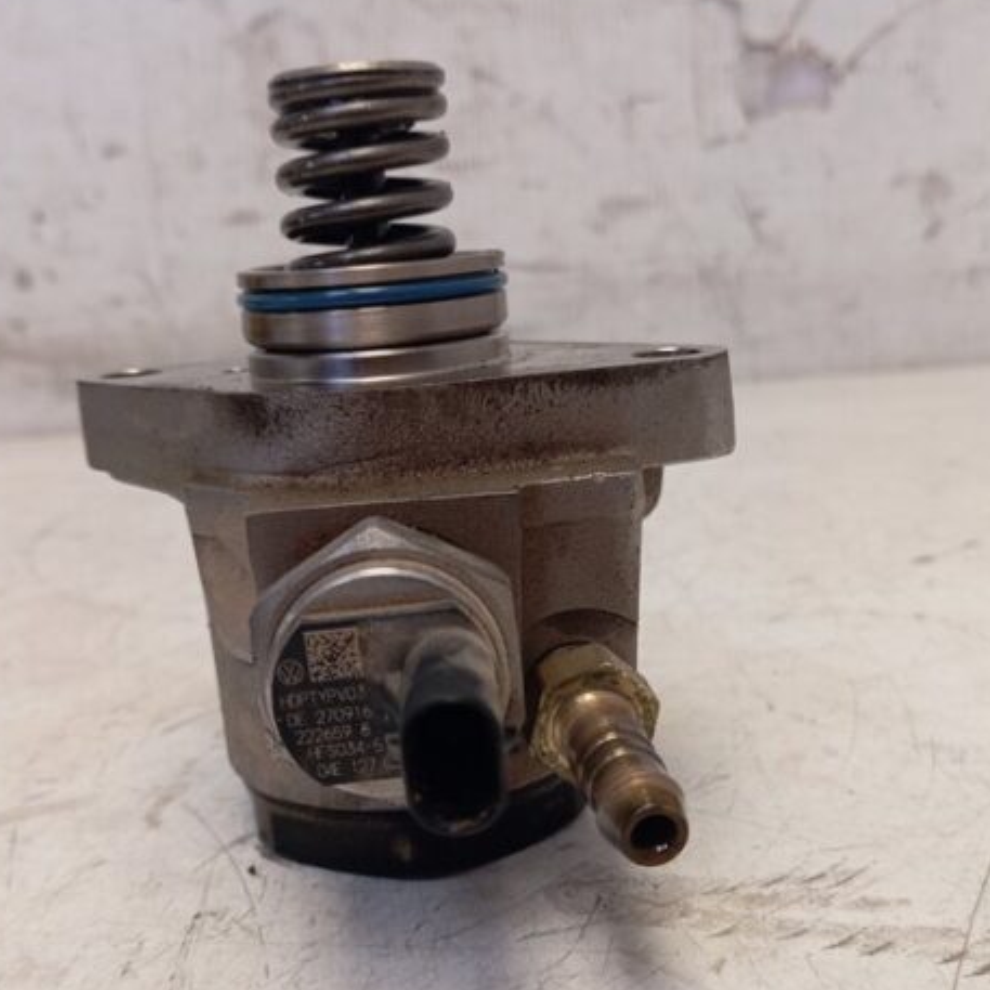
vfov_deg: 43.8
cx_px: 487
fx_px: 1230
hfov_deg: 43.9
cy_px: 545
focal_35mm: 38
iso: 281
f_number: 1.8
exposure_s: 1/33.3
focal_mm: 4.22
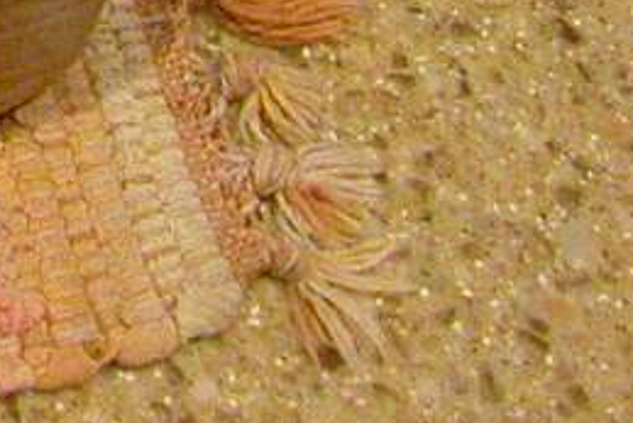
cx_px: -1207
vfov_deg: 5.7
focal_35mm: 225
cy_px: -856
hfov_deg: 8.0
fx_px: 3958
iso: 400
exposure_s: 1/39.4
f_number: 2.8
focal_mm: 8.9
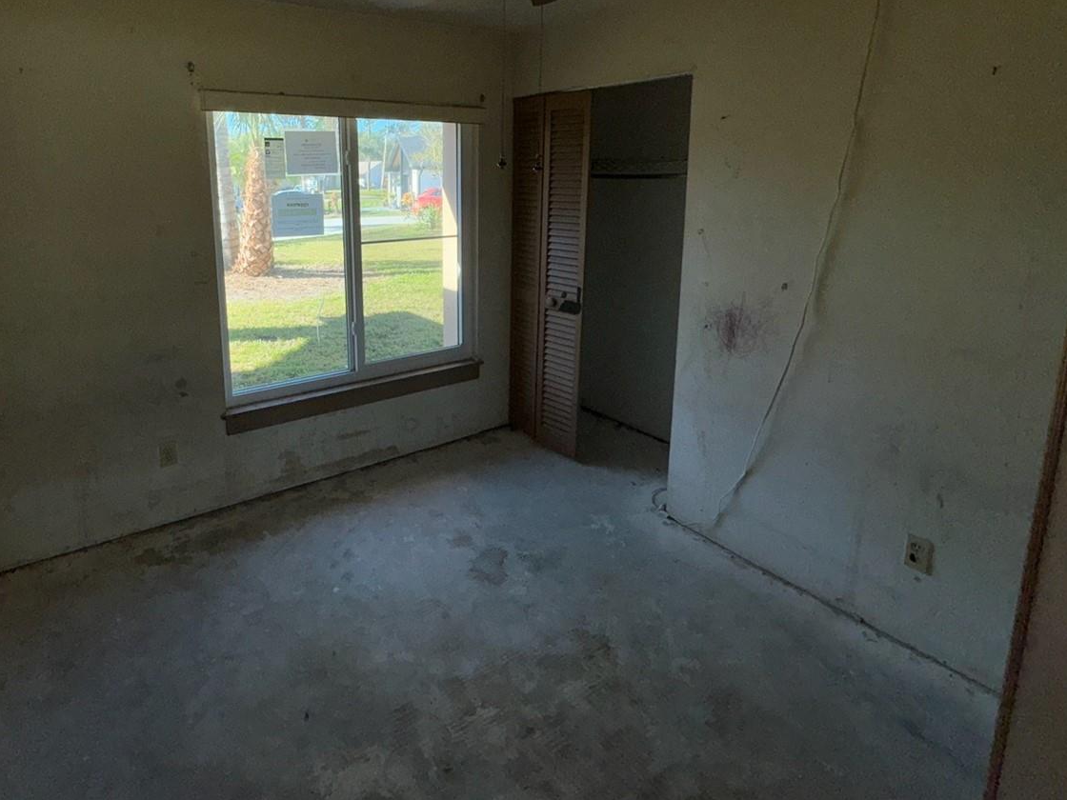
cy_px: 276
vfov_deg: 64.5
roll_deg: +0.2
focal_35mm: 20
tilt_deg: -9.2
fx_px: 616
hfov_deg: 80.7
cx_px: 423
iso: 32
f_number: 2.2
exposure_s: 1/321
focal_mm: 2.22
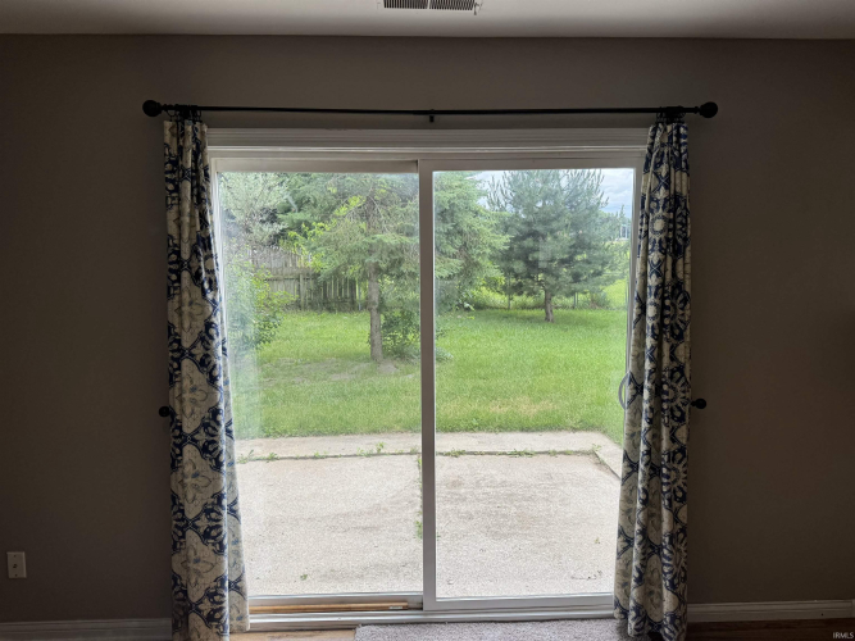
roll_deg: +0.0
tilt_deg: -6.9
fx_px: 593
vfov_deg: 56.8
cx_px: 428
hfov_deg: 71.6
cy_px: 320
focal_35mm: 24
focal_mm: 6.76
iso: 80
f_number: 1.78
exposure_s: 1/1059
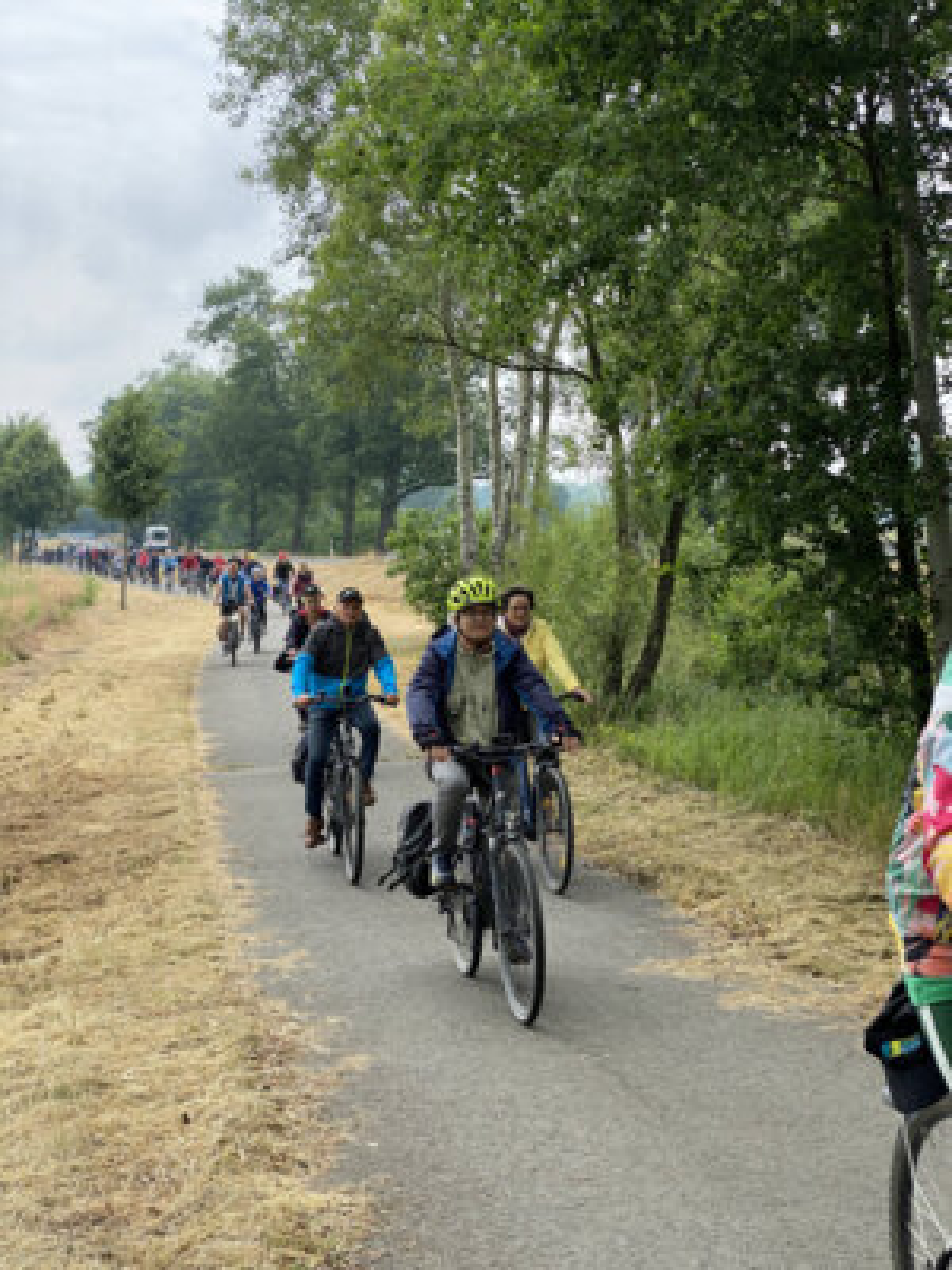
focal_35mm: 52
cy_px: 635
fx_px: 1907
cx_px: 476
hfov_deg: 28.0
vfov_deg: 36.8
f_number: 2
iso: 20
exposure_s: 1/424
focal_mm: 6
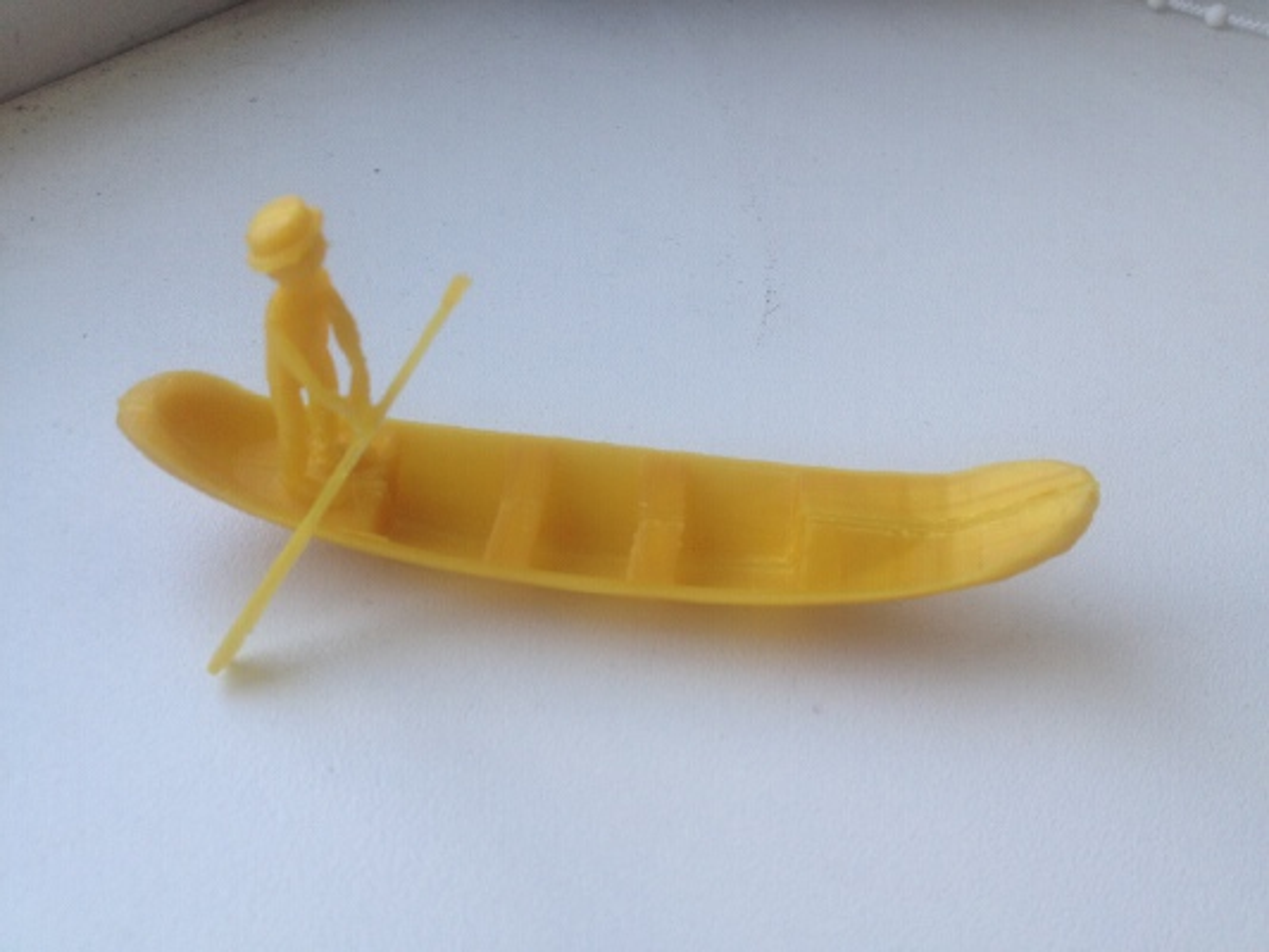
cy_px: 476
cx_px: 634
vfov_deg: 40.7
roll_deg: -3.1
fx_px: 1283
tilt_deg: -44.5
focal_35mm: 35
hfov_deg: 52.6
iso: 50
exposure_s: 1/129
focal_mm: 4.28
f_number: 2.4
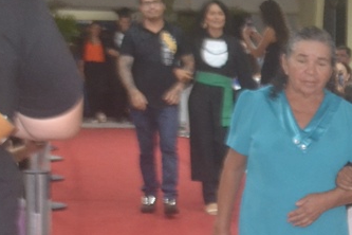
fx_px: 1173
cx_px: 447
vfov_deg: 11.4
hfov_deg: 16.2
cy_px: 178
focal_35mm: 120
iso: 2500
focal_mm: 26
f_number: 4.2
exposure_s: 1/60
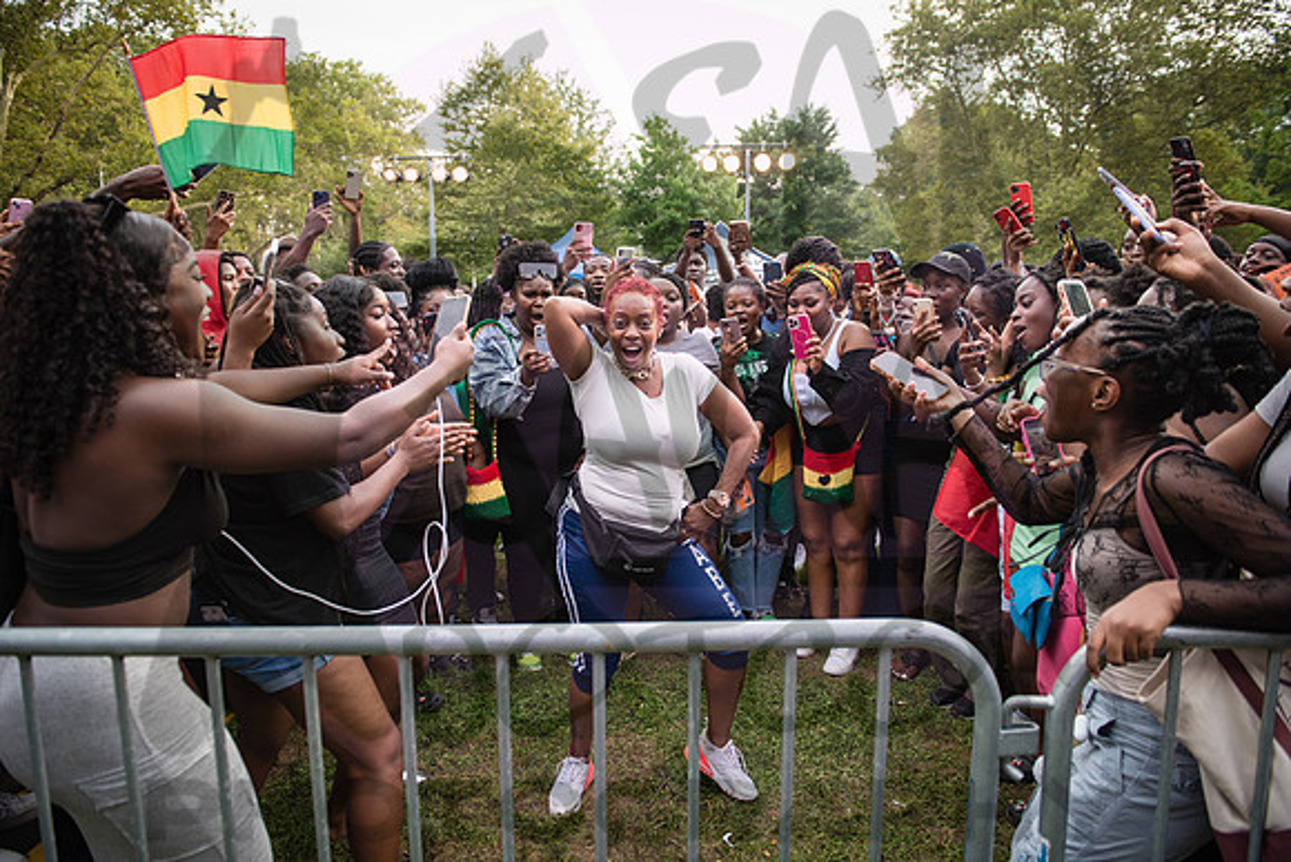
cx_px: 646
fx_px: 952
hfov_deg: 68.3
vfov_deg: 48.7
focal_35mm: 27
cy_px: 431
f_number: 3.2
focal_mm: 26
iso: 500
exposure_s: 1/640
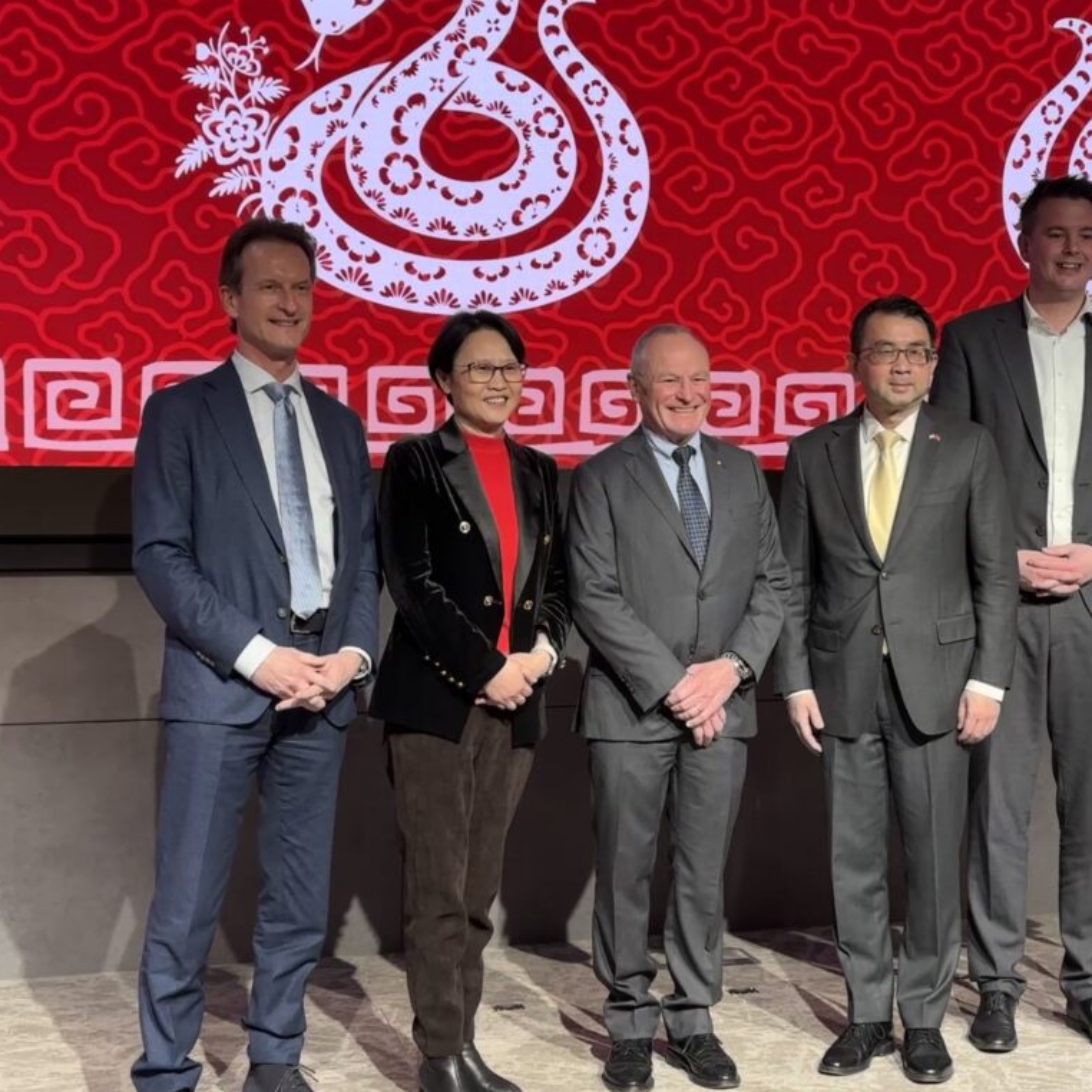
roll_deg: -0.9
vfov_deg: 30.0
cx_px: 727
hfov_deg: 29.8
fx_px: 2034
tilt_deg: -2.2
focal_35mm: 57
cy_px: 545
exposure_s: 1/63
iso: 80
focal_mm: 6.86
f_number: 1.78
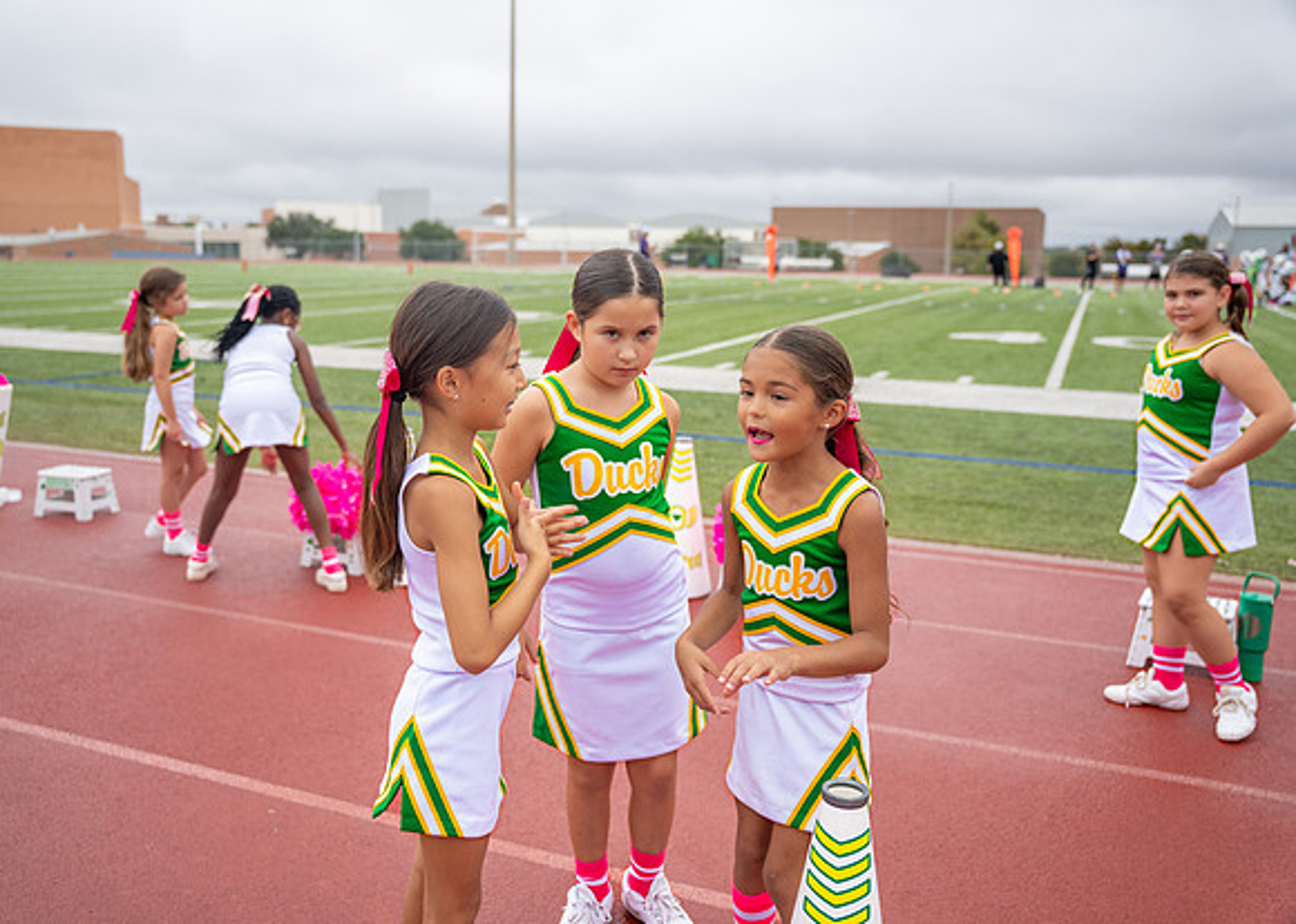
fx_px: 1134
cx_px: 602
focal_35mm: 31
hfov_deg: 59.4
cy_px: 462
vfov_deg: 44.4
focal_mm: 29.4
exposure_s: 1/1250
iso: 320
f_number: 2.8
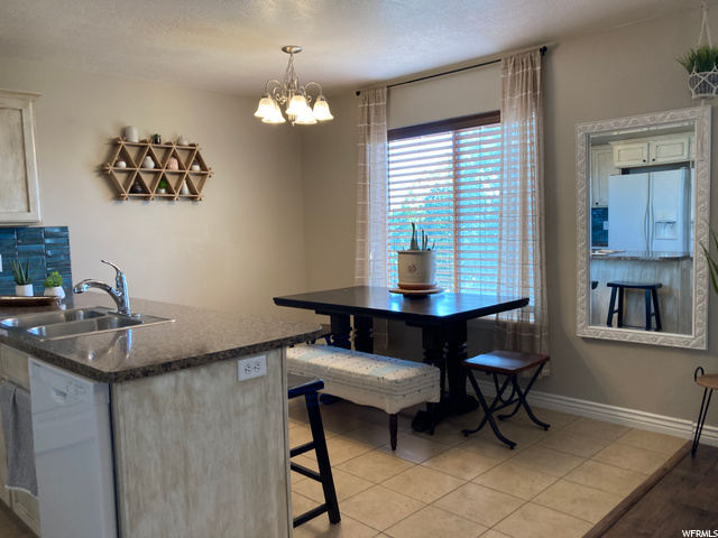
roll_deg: +2.1
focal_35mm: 28
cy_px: 269
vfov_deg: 49.7
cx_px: 359
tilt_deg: -5.8
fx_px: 581
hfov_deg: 63.4
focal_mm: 3.99
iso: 50
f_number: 1.8
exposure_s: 1/60
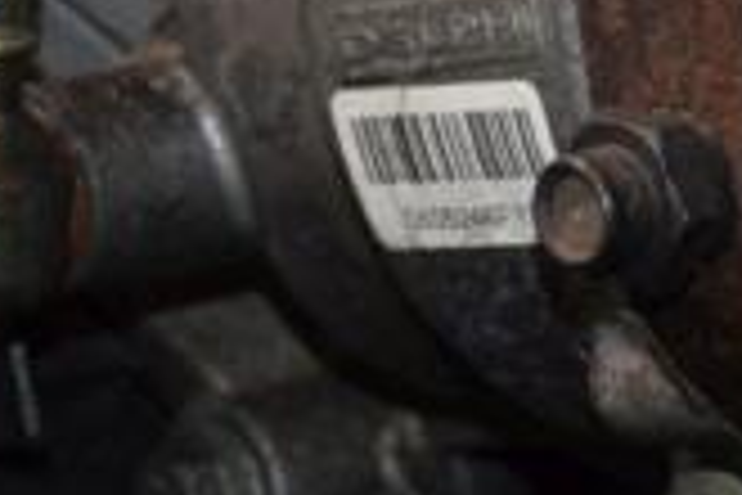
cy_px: 4
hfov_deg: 7.5
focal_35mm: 273
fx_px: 5626
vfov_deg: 5.0
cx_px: 922
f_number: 5
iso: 800
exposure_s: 1/60
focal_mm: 50
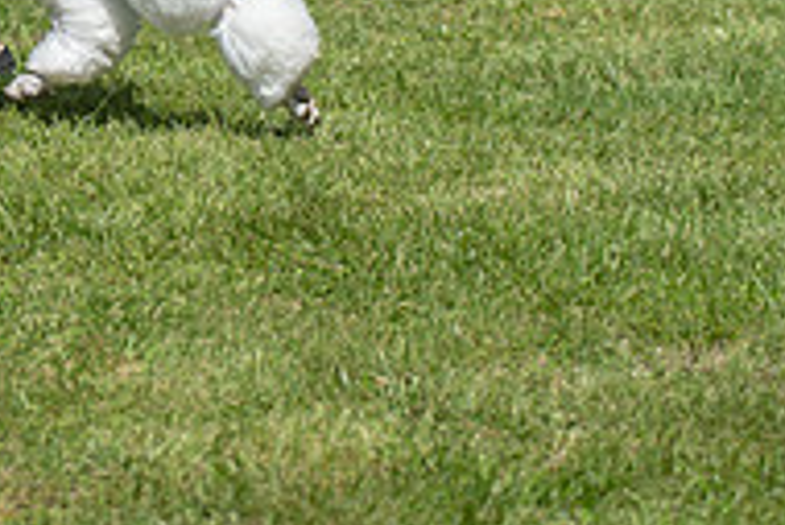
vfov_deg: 6.4
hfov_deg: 9.5
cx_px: -21
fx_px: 4670
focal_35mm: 214
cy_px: -184
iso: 100
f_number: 4
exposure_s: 1/1000
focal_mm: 70
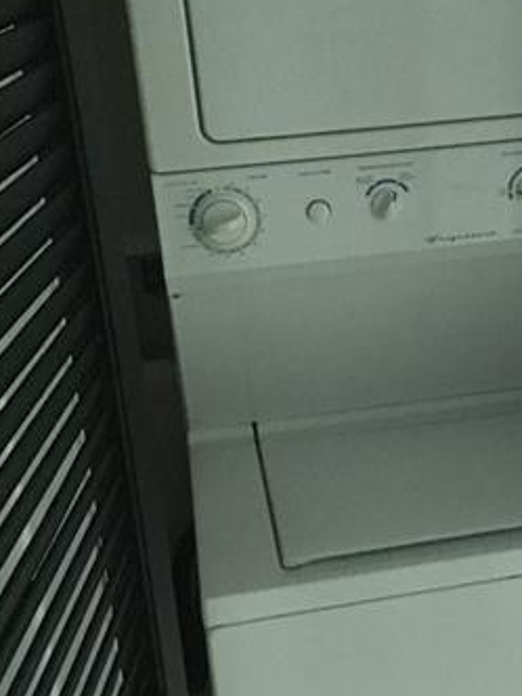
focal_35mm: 67
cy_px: 346
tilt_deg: -20.7
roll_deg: +1.9
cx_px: 488
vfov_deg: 29.0
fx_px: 1347
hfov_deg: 21.4
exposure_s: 1/15
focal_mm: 4.15
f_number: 2.2
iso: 320
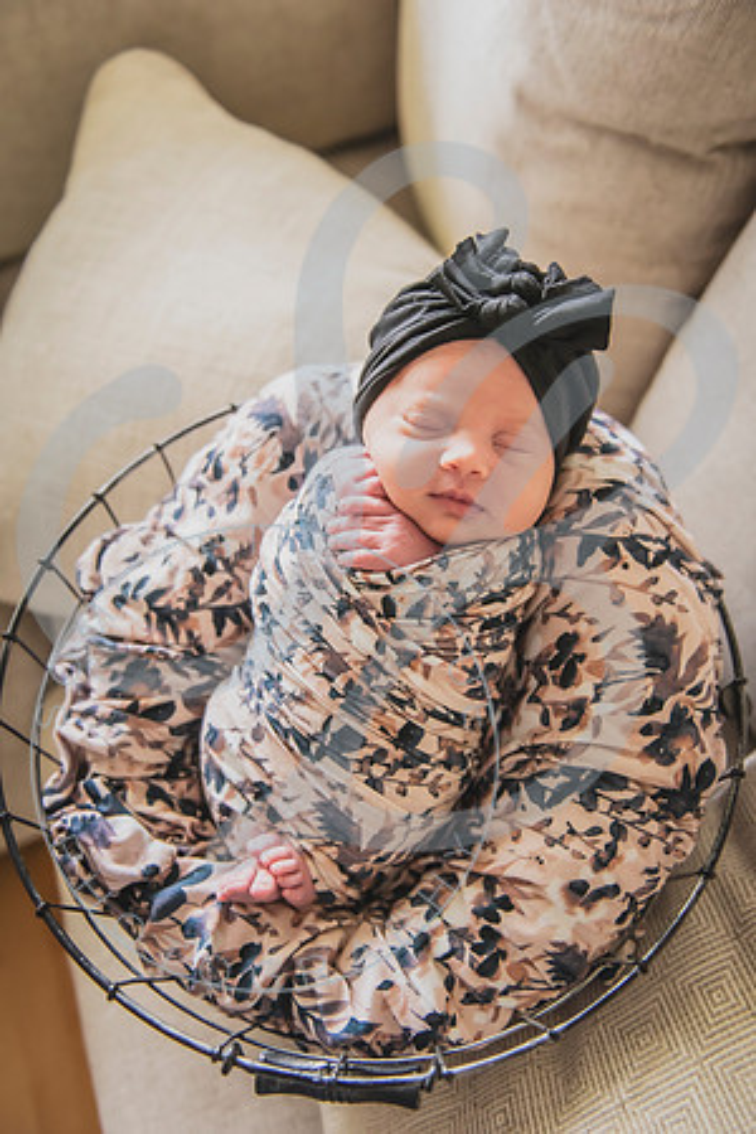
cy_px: 567
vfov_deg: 63.7
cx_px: 378
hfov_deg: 45.0
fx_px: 913
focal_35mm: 29
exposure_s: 1/250
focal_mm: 29
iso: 2000
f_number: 2.8
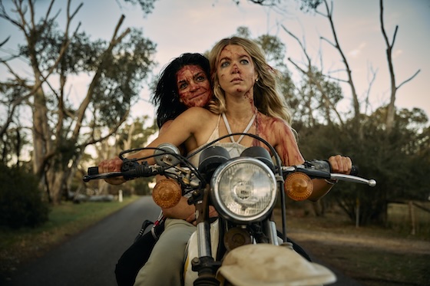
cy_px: 143
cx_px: 215
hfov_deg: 47.7
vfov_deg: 32.8
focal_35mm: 41
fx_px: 486
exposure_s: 1/250
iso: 800
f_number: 3.5
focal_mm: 40.7
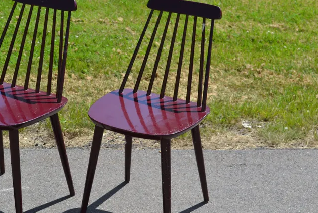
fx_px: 660
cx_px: 112
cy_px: 119
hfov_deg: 27.0
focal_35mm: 75
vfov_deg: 18.3
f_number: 7.1
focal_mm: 35
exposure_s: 1/200
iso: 100
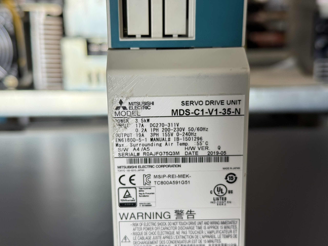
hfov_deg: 39.7
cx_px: 164
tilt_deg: -16.2
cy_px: 123
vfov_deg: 30.3
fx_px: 455
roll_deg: +1.3
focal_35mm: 48
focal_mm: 6.76
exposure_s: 1/121
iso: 64
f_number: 1.78
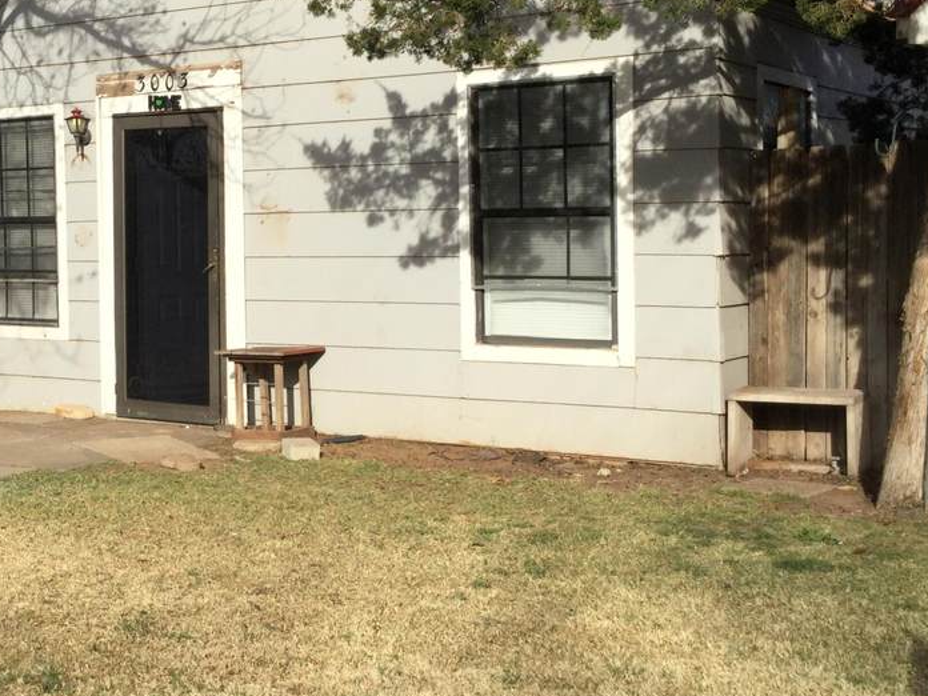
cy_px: 268
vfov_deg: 25.6
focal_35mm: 57
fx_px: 1528
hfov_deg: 33.4
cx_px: 277
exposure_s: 1/1664
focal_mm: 3.3
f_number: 2.4
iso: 25
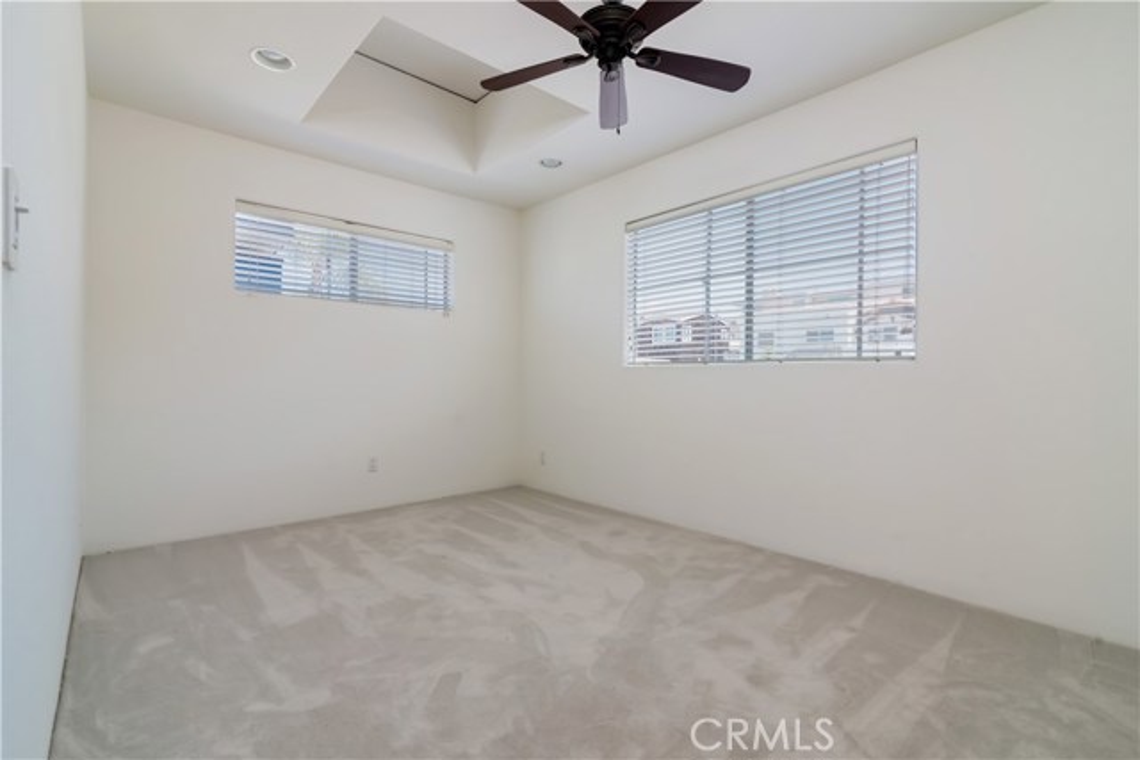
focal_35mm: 16
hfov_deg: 96.7
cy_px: 380
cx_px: 570
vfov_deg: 73.8
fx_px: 507
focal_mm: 16
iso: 400
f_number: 10
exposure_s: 1/20
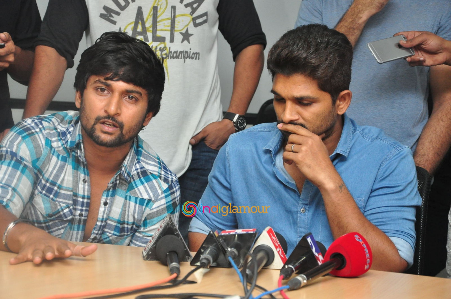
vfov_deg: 13.8
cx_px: 226
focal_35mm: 99
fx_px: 1239
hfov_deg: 20.6
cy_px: 150
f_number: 5.6
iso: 1600
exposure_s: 1/125
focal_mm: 66
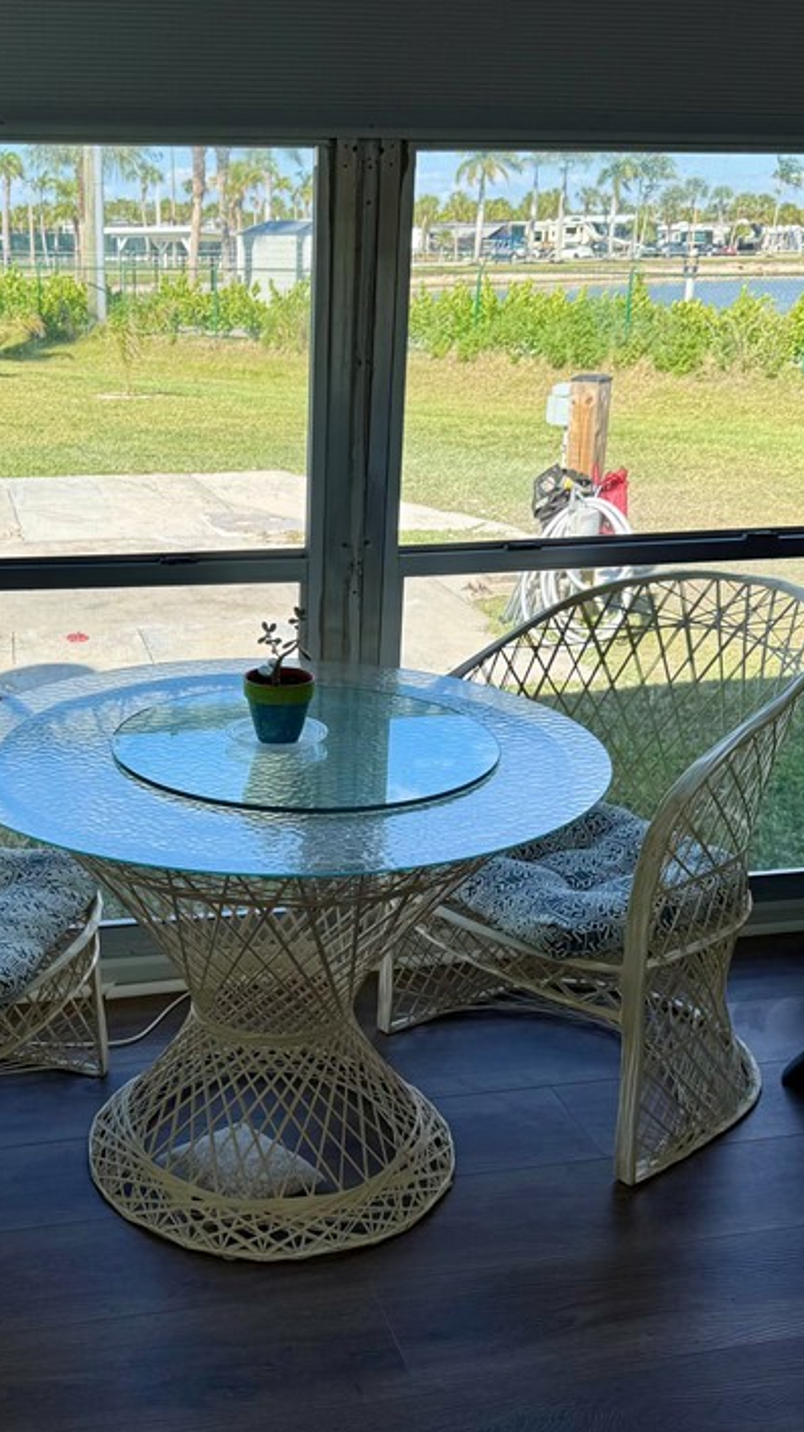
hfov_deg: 30.7
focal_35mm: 38
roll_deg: -0.1
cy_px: 762
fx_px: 1442
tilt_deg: -18.8
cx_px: 217
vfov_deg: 52.8
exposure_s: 1/1901
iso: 80
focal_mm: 6.76
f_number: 1.78
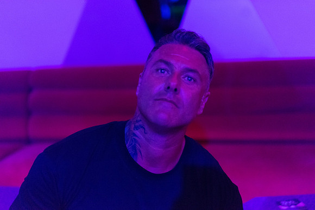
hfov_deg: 36.2
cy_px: 105
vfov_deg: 24.6
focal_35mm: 55
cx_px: 158
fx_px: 481
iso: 6400
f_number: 2
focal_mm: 55
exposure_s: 1/50
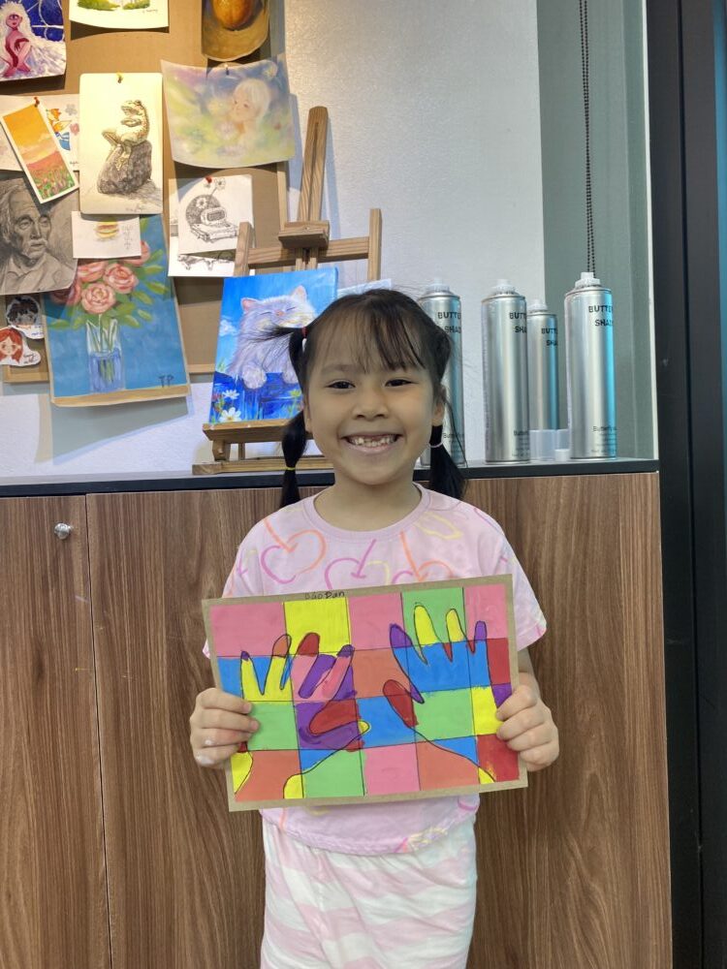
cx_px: 364
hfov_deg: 53.1
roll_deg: -0.5
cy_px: 484
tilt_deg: -1.4
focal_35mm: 26
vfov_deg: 67.3
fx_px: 728
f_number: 1.8
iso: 80
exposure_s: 1/100
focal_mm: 4.25
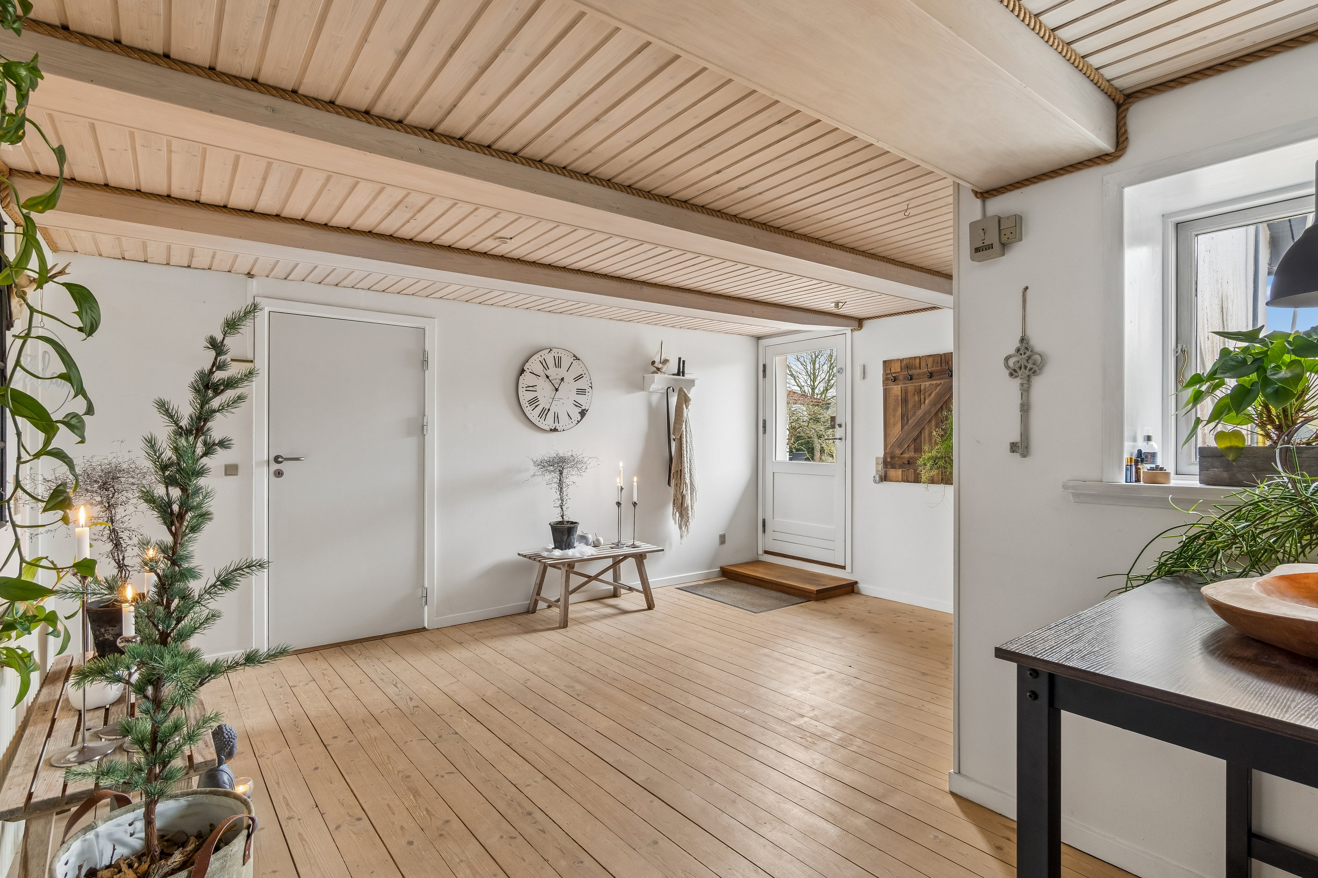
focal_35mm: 16
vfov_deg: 72.1
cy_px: 439
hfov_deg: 95.0
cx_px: 659
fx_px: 604
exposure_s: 1/3.33
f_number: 8
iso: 200
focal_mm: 11
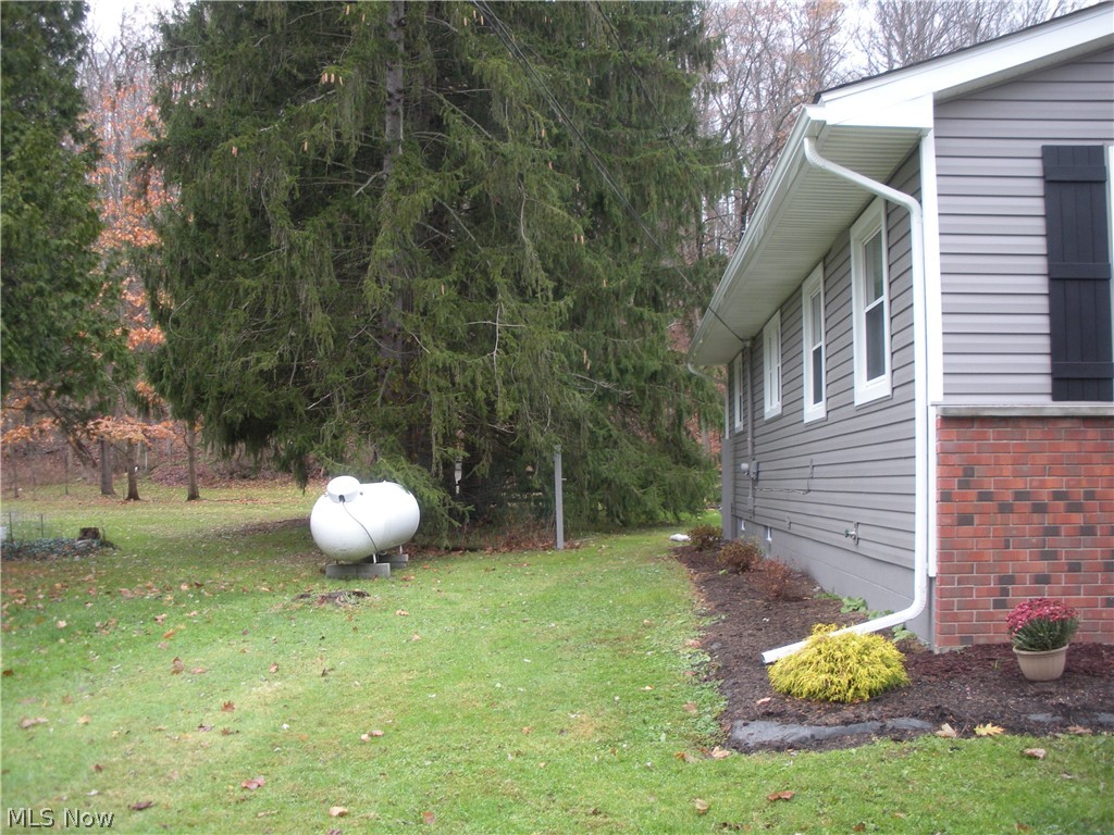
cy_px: 418
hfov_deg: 51.4
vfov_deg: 39.7
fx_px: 1159
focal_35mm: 36
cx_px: 557
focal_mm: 6.3
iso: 132
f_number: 3.5
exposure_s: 1/52.8
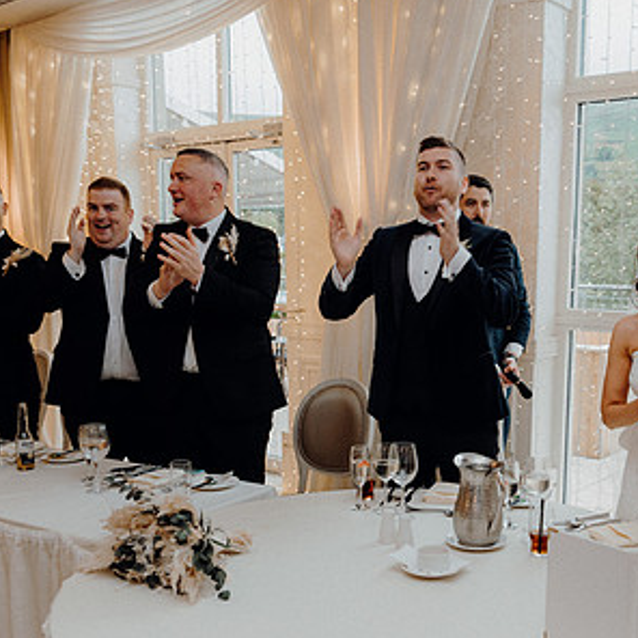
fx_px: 834
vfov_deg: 41.5
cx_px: 446
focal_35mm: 40
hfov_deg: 41.1
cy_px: 402
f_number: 3.5
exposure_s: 1/160
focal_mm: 24
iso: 800
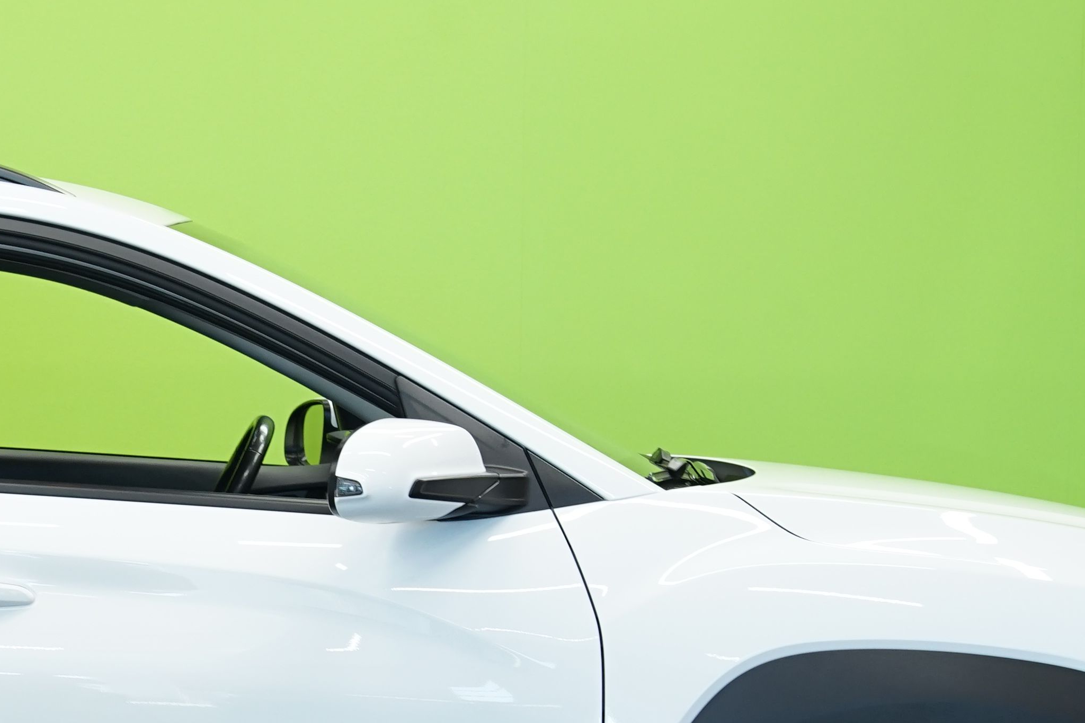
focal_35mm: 126
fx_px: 3797
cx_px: 26
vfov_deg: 10.8
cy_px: 677
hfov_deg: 16.0
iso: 500
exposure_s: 1/15
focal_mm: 43
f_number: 6.3
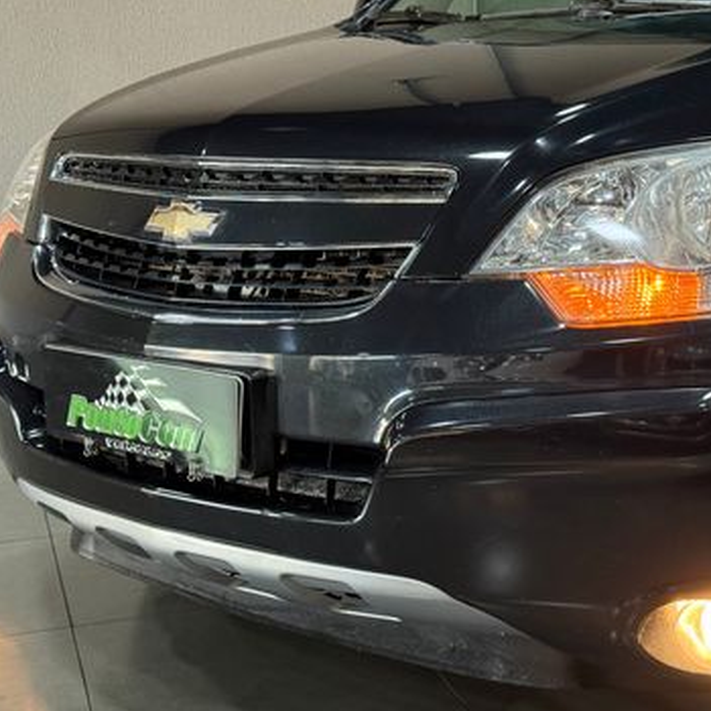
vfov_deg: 30.0
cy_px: 356
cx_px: 427
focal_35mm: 57
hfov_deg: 30.0
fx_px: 1325
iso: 250
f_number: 1.78
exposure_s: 1/40
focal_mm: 6.76
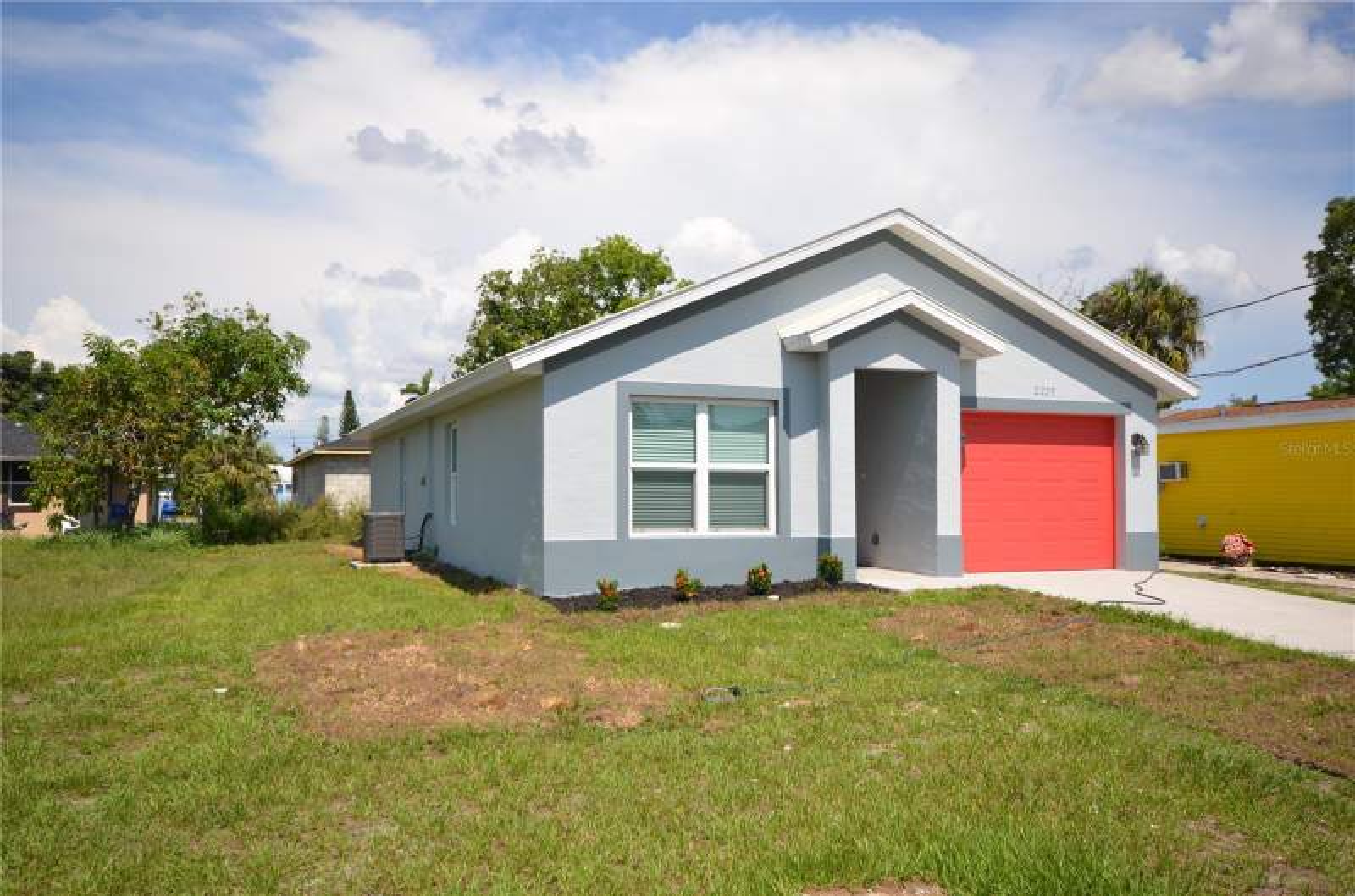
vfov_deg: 43.4
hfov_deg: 62.1
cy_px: 448
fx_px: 1126
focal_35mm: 30
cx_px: 678
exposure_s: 1/250
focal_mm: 20
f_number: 8
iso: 100
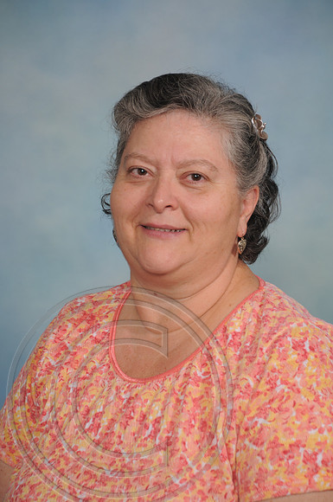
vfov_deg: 15.2
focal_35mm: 135
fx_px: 1879
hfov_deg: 10.1
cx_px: 166
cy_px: 251
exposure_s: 1/80
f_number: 5.6
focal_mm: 90
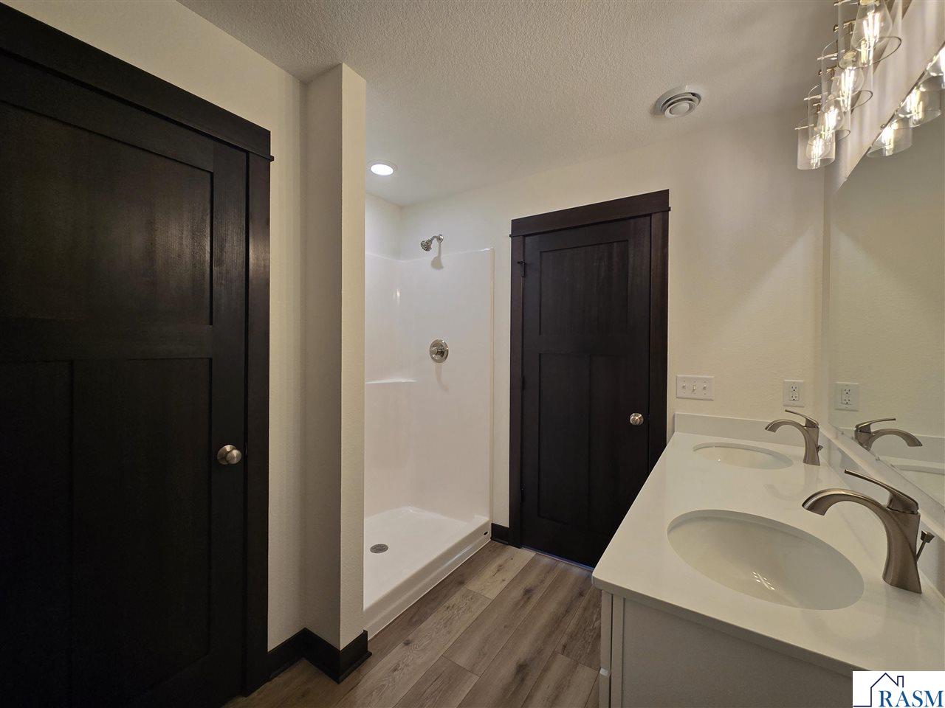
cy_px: 354
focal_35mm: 13
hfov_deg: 106.2
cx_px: 472
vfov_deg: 89.9
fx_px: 355
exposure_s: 1/120
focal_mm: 2.2
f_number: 2.2
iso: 100
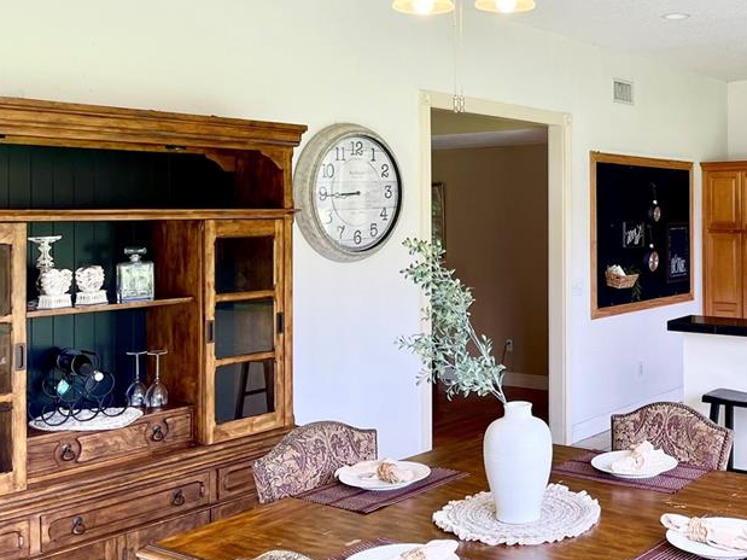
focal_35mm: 43
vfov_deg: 33.4
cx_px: 591
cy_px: 200
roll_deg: +0.0
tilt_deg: +0.5
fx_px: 928
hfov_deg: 42.0
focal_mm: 5.1
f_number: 1.6
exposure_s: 1/154
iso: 64
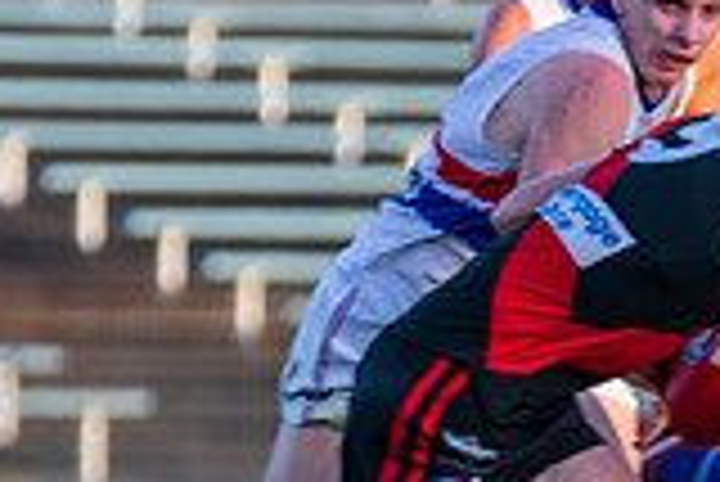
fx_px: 35672
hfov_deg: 1.2
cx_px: 993
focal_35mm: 1782
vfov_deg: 0.8
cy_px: 394
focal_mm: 420
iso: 1250
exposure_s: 1/800
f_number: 6
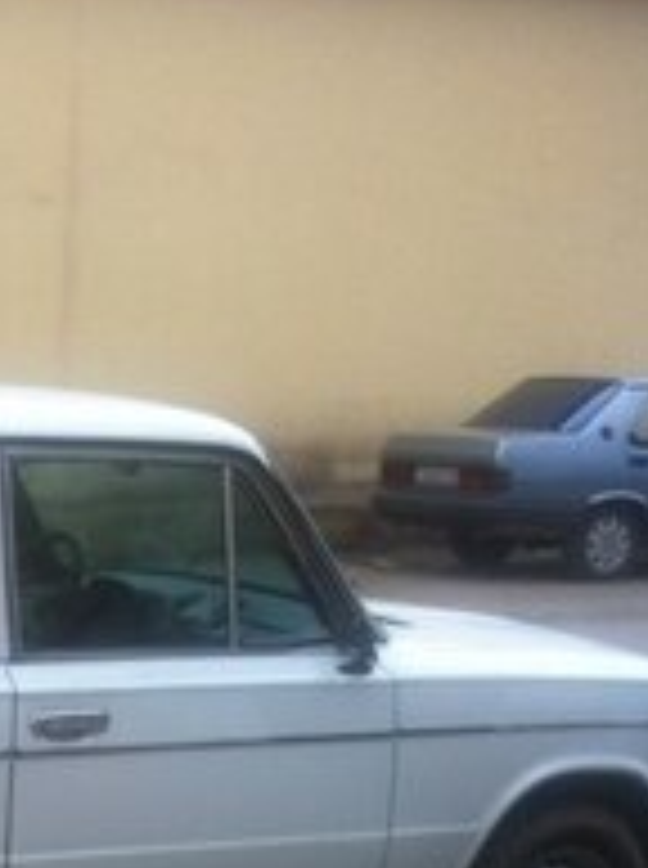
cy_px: 994
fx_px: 2254
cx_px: -146
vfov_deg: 20.6
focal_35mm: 90
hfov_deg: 15.7
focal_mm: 3.85
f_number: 2.8
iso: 80
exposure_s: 1/208
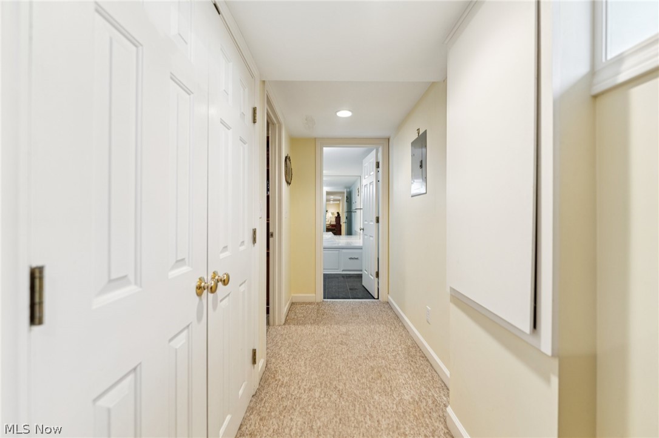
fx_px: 256
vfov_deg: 81.2
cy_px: 219
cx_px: 330
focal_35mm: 14
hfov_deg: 104.3
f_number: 3.2
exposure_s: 1/30
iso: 200
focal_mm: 14
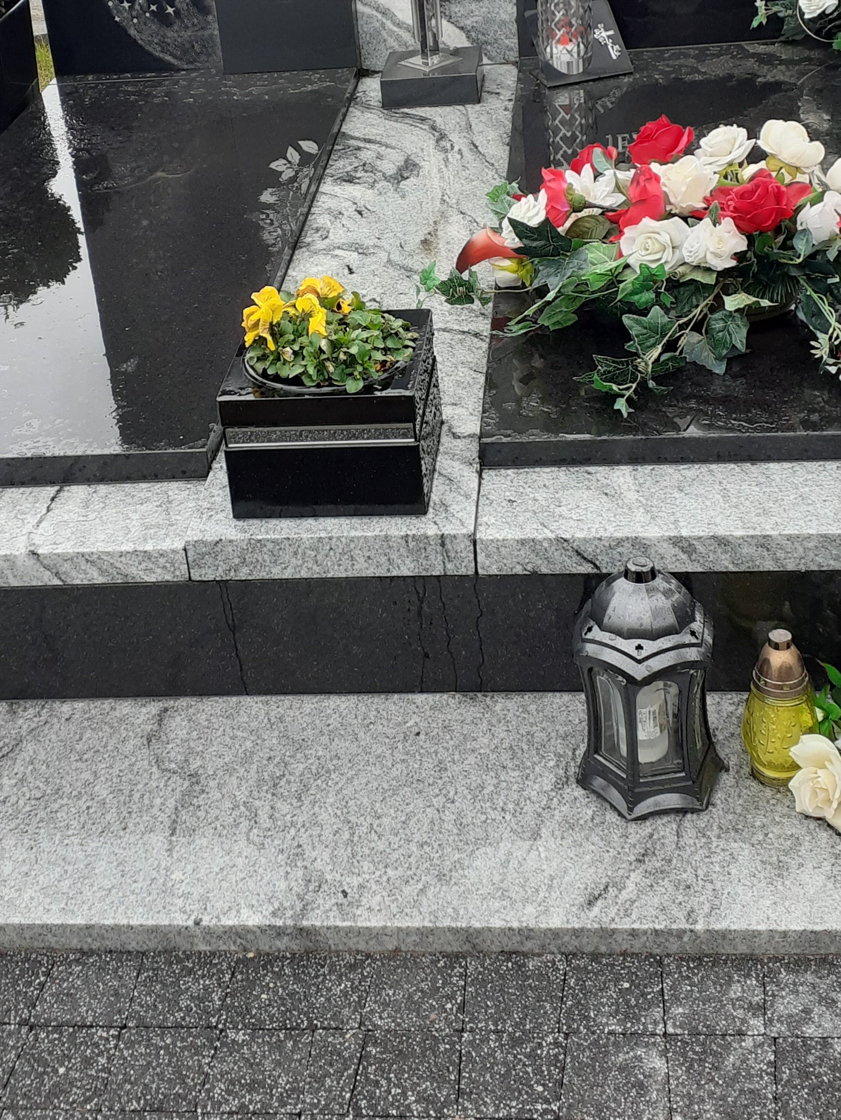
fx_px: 1684
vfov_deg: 36.0
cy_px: 280
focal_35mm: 52
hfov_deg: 28.0
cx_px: 375
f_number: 1.9
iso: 40
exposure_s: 1/227
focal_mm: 3.6
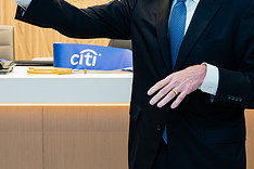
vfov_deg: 12.6
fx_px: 762
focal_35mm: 108
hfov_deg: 18.9
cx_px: 113
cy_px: 41
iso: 400
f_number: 4
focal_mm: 41
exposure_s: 1/160
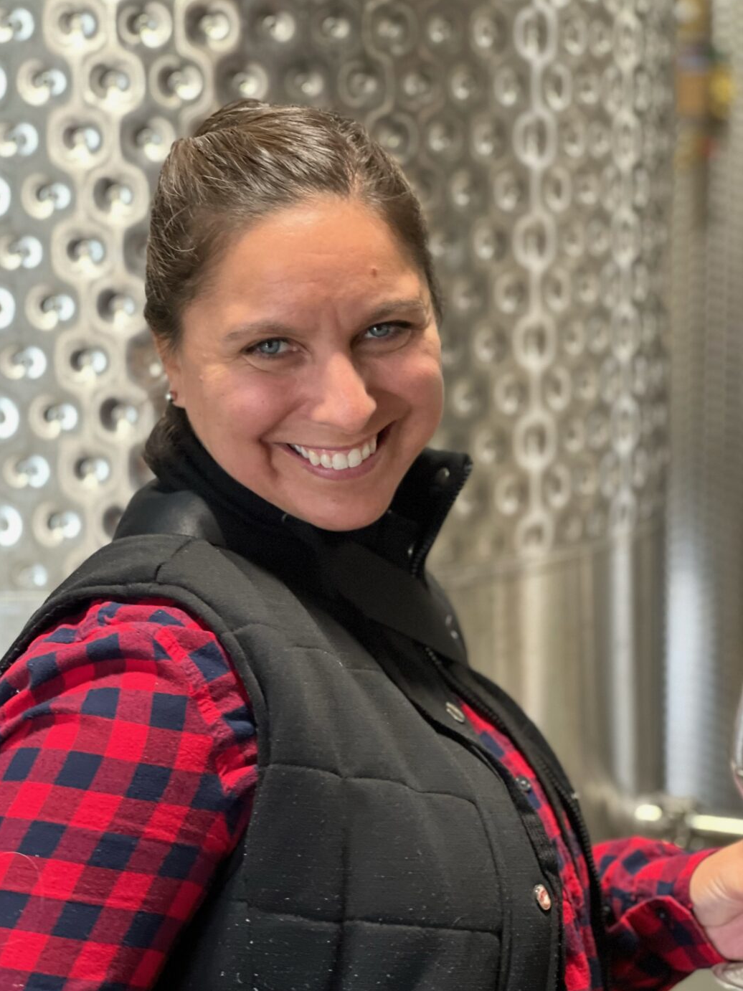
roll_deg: -0.9
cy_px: 499
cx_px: 373
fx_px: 2233
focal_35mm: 78
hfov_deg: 18.9
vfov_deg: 25.0
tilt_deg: -6.7
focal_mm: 9
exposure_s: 1/40
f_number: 2.8
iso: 320
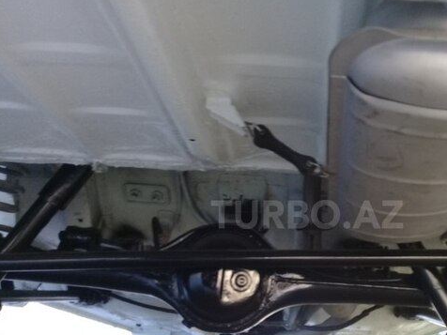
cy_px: 214
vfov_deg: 33.4
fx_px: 555
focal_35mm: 43
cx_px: 307
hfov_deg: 43.1
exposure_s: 1/33
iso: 80
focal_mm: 3.3
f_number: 2.2
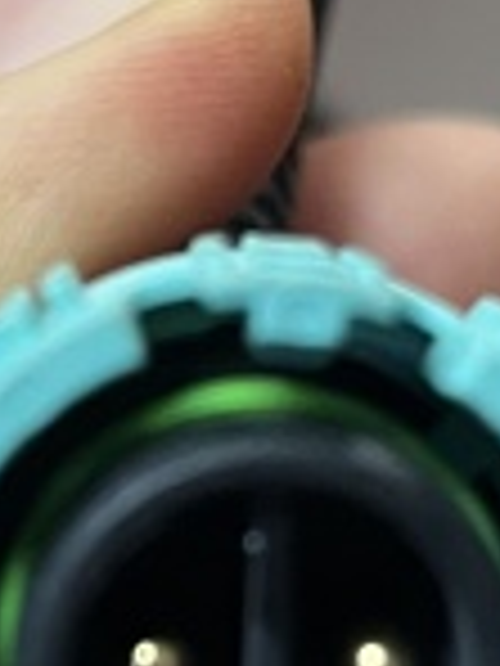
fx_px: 3390
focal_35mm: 176
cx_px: 230
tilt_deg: -62.8
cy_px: 518
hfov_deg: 8.4
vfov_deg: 11.2
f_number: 1.6
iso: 200
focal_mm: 5.1
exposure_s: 1/50
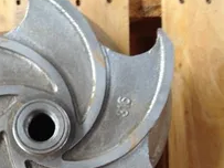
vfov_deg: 21.0
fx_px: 446
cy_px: 136
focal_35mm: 69
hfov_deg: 27.6
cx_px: 43
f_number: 2.4
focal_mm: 4.28
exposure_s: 1/20
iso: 50
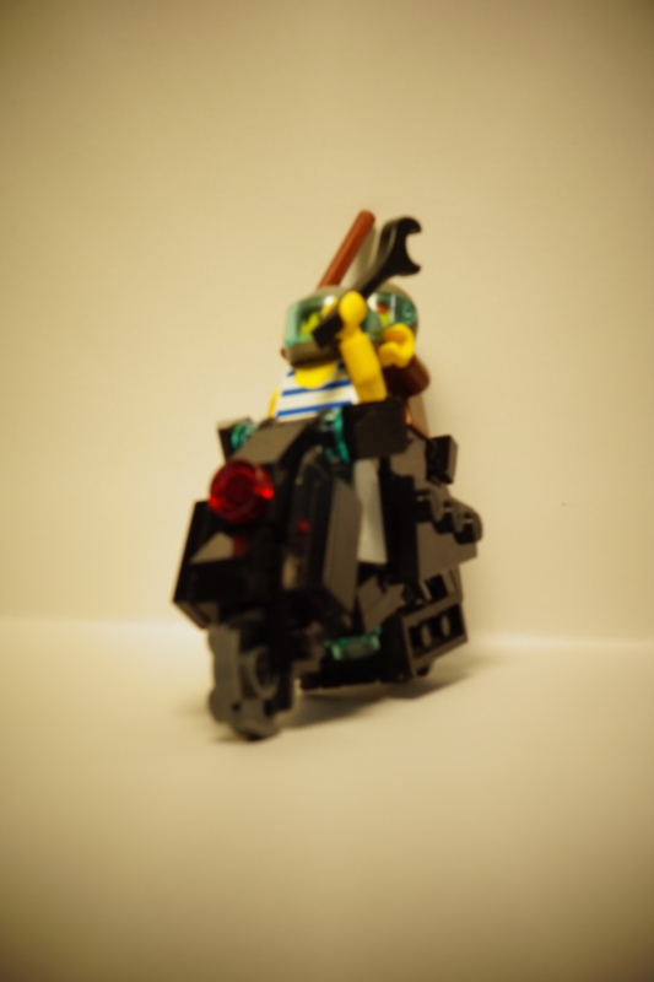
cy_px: 491
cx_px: 327
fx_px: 1663
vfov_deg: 32.9
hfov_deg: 22.3
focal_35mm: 61
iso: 125
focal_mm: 22.49
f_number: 11
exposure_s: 1/25
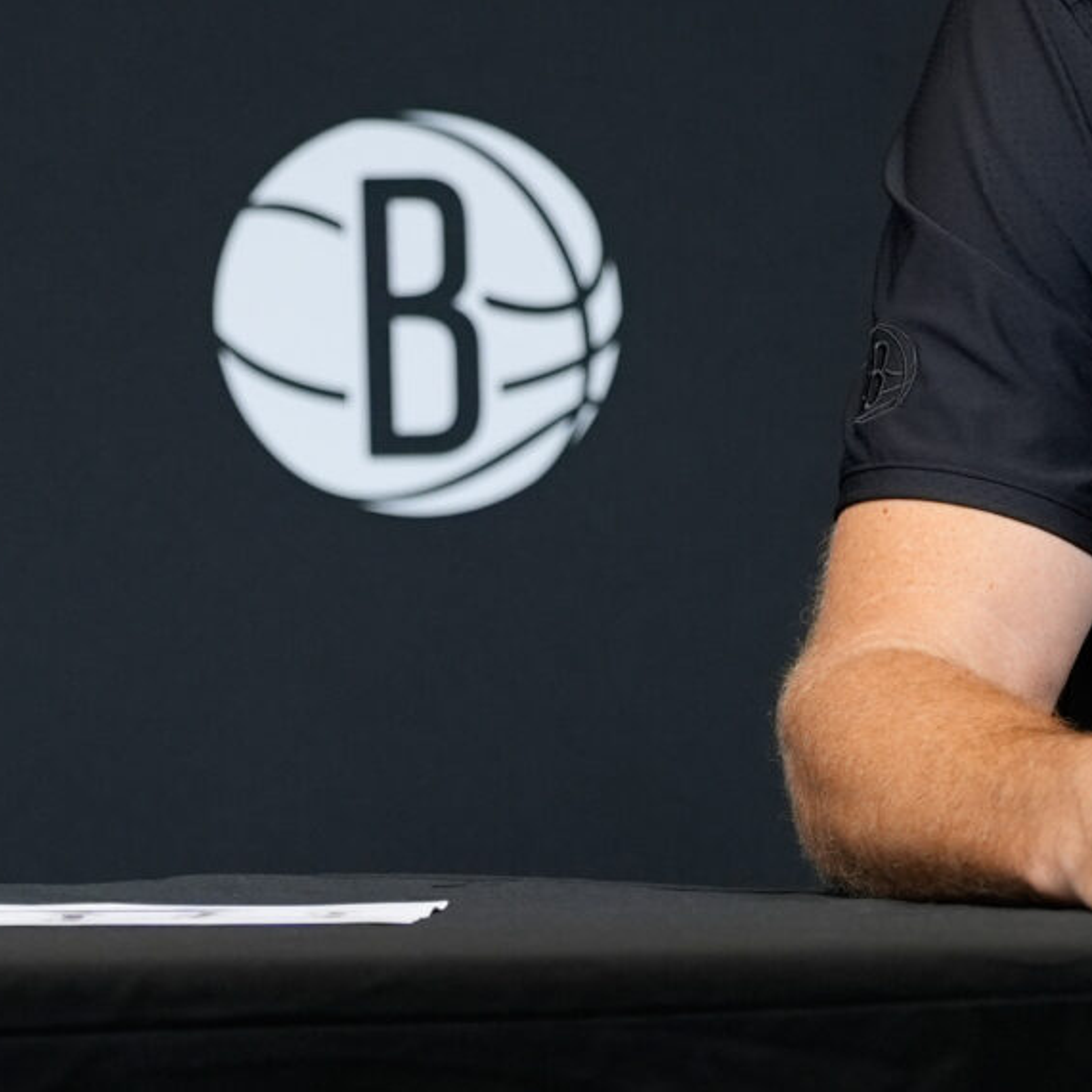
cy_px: 328
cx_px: 325
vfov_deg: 3.0
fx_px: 21200
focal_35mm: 594
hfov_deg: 3.0
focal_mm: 156
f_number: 2.8
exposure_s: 1/400
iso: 800
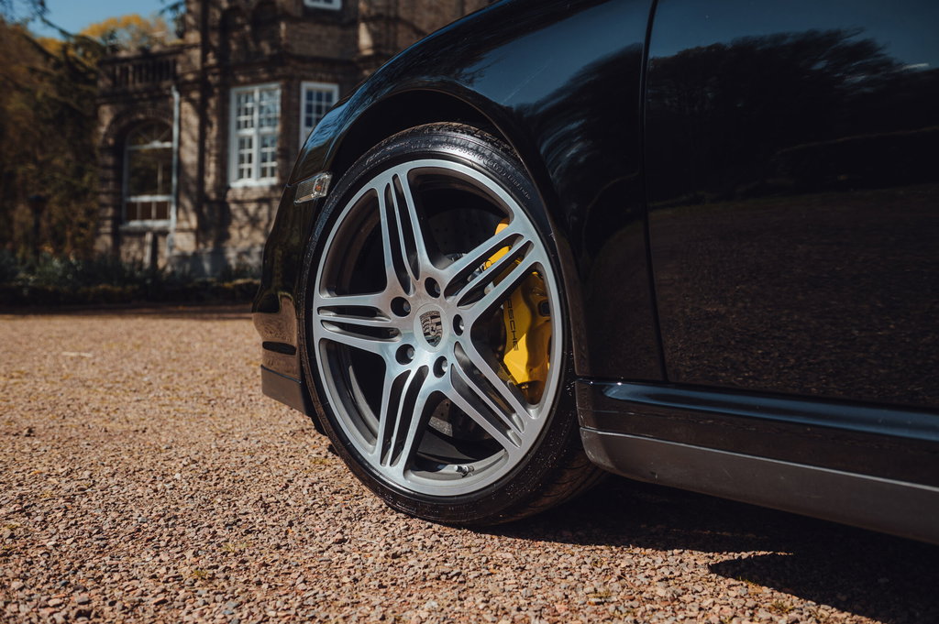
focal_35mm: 36
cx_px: 470
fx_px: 938
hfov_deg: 53.2
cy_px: 312
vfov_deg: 36.8
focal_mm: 36
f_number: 4.5
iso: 100
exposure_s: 1/250
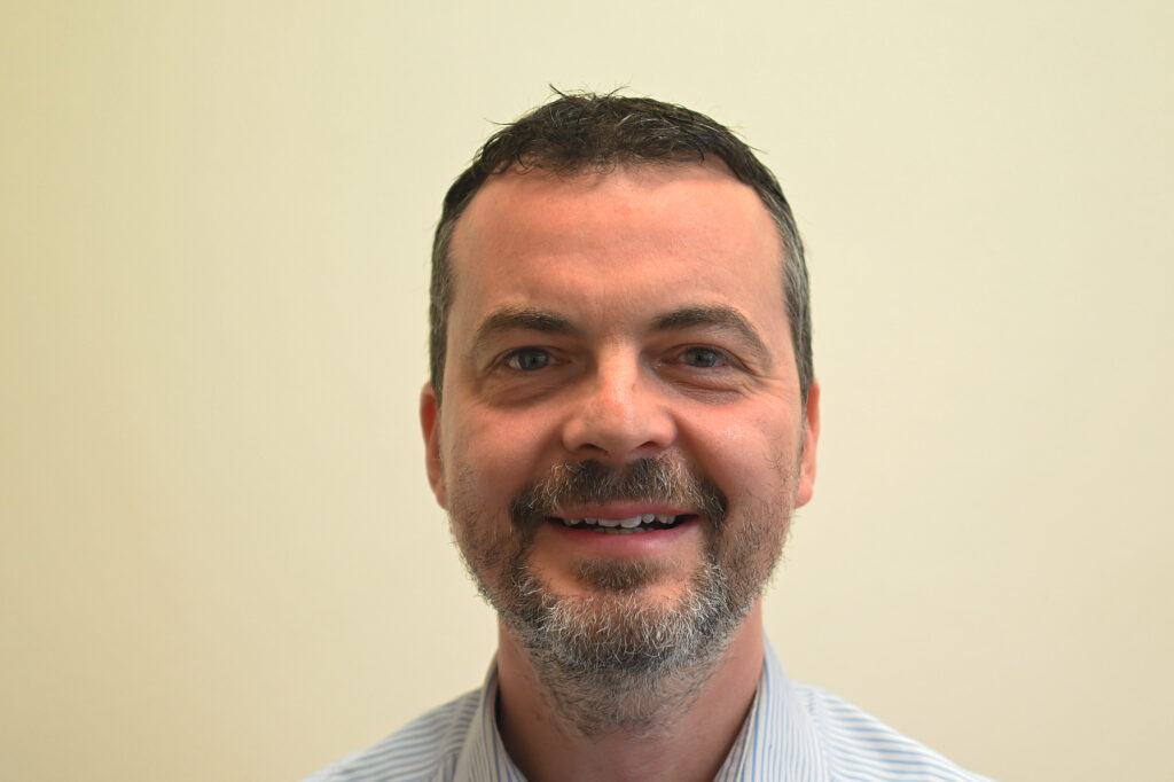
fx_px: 2543
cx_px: 587
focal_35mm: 78
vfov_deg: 17.5
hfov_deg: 26.0
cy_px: 391
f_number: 2.8
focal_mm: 52
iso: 1600
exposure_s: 1/125
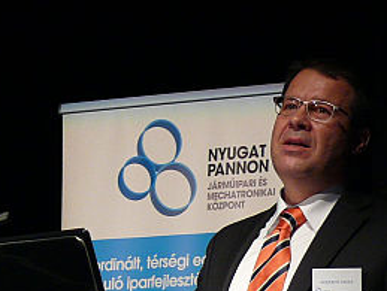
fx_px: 2933
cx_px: 158
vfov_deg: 5.7
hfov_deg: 7.5
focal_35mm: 262
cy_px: 228
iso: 200
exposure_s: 1/25
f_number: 3.2
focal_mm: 18
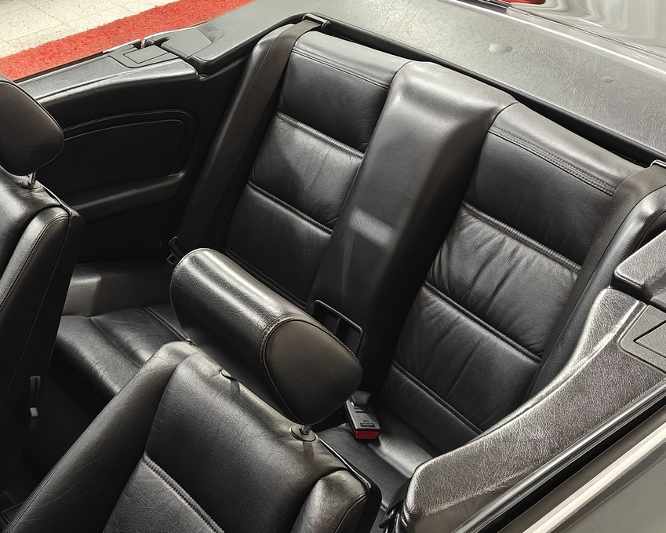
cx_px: 168
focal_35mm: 53
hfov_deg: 34.6
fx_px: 1045
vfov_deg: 28.6
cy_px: 287
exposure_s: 1/50
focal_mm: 5.59
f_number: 1.8
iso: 125
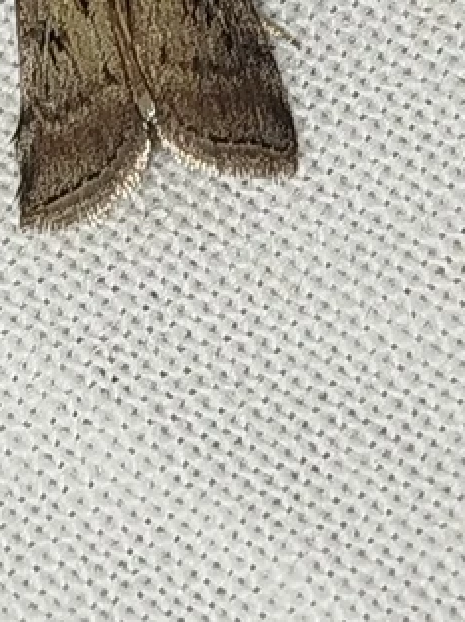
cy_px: 91
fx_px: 3859
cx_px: 217
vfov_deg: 9.2
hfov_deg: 6.9
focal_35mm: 215
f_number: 1.7
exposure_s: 1/50
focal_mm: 5.31
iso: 64
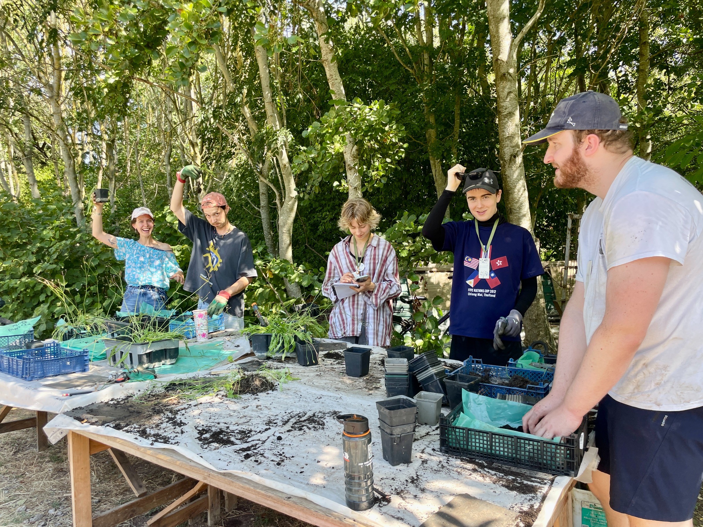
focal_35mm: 26
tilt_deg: -2.9
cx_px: 352
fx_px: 528
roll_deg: +0.6
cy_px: 264
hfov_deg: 67.3
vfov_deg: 53.1
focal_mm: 4.2
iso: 32
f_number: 1.6
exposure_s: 1/274
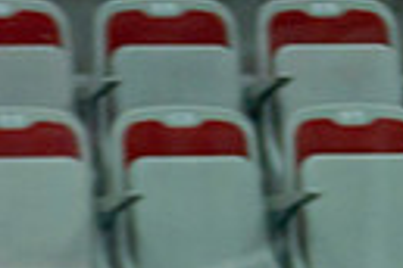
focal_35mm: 1297
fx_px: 14518
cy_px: 726
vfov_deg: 1.1
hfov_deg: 1.6
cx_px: 707
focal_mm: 165
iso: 500
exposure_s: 1/640
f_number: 2.8
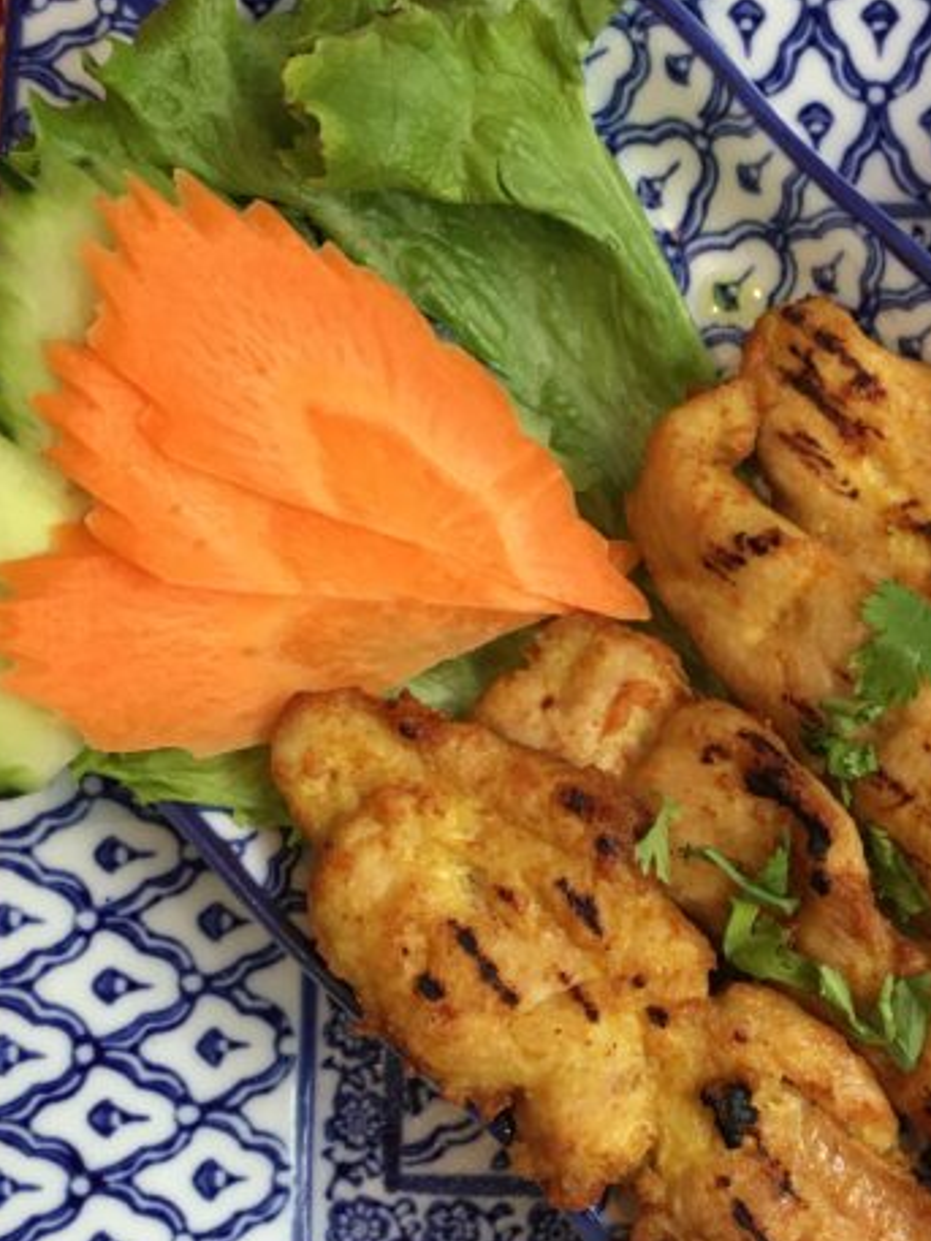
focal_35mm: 65
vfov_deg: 29.7
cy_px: 796
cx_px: 844
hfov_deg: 22.1
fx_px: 2330
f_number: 2.2
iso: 32
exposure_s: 1/33
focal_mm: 4.15
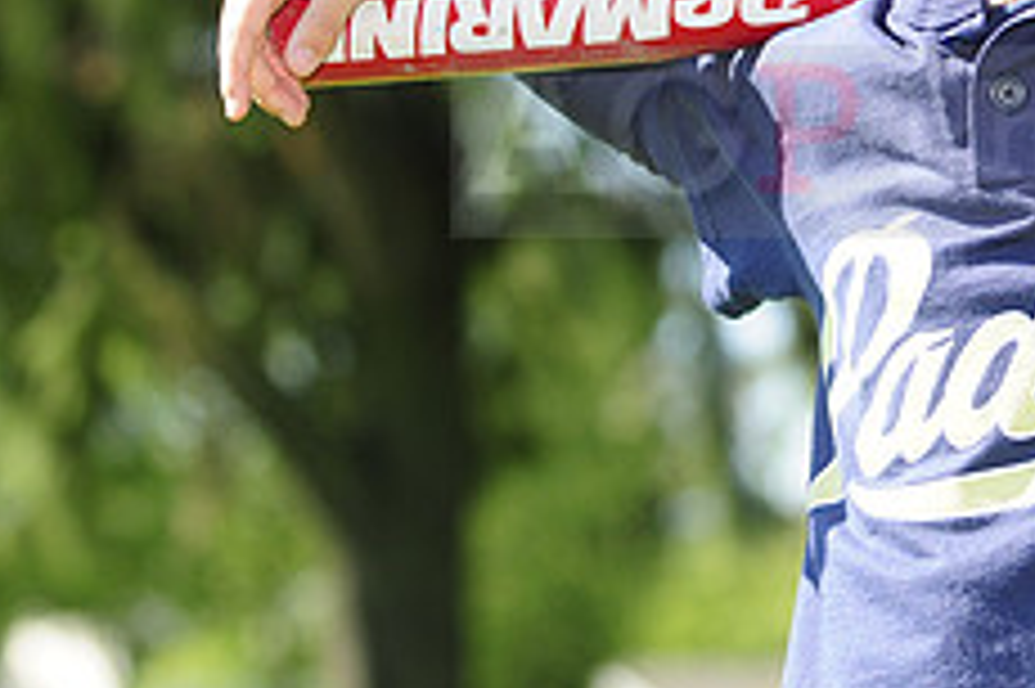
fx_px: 8475
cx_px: 1206
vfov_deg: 4.6
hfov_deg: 6.9
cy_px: 106
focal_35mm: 295
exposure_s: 1/500
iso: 200
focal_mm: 78
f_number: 4.5
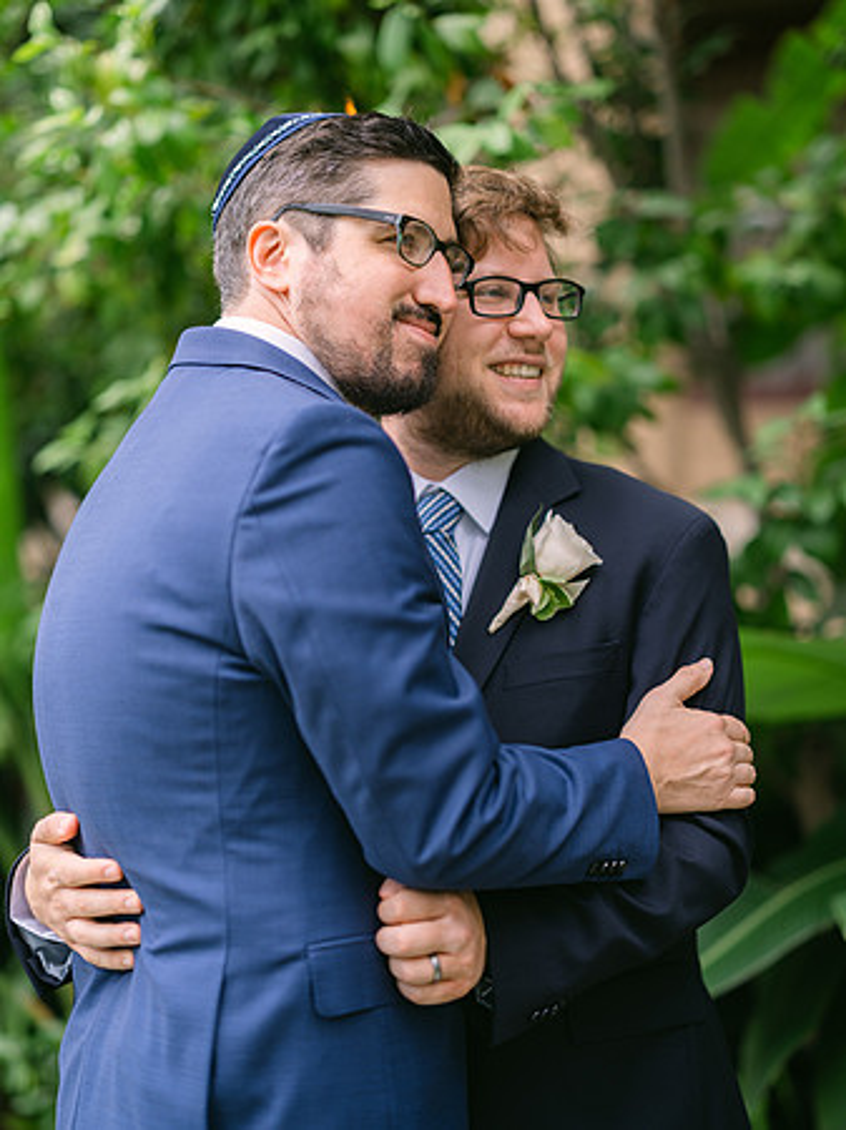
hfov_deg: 23.3
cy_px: 565
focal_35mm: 63
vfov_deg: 30.7
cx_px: 423
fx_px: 2055
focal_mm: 80
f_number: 1.7
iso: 160
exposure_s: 1/480
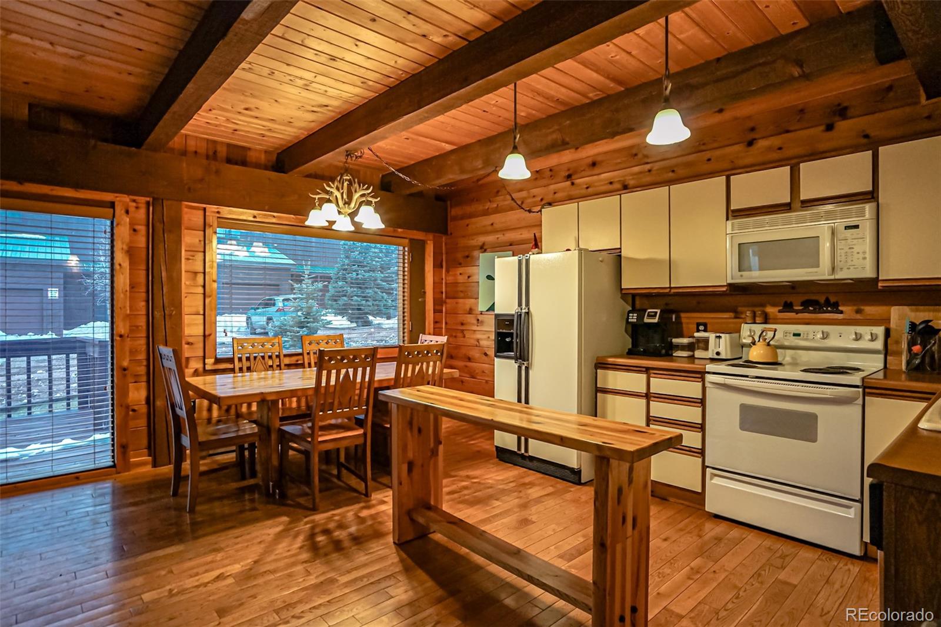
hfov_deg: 93.3
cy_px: 314
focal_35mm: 17
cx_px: 470
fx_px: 444
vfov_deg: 70.4
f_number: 4
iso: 2000
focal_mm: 17
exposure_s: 1/200
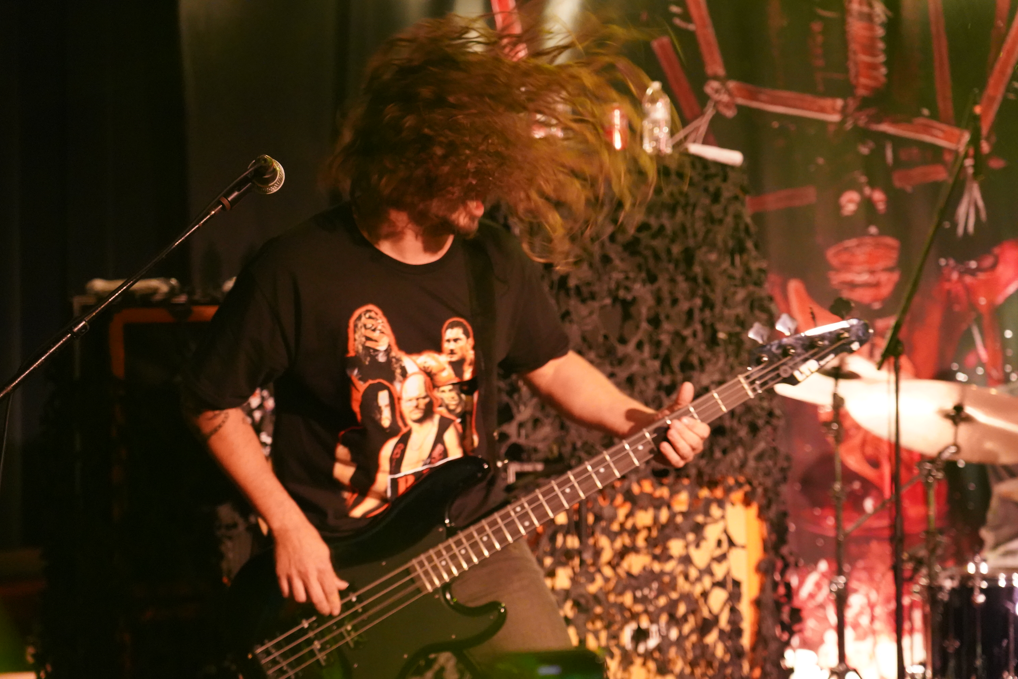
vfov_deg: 20.9
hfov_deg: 31.0
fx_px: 1838
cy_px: 340
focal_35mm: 65
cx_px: 509
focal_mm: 65
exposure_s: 1/50
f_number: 4
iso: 12800
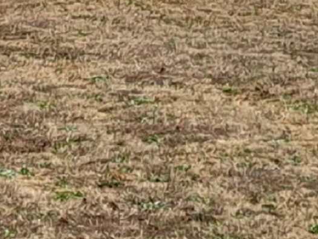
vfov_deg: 9.5
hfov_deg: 13.1
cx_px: -69
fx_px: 1351
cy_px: -208
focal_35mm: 147
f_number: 1.8
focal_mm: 7
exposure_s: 1/120
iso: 20
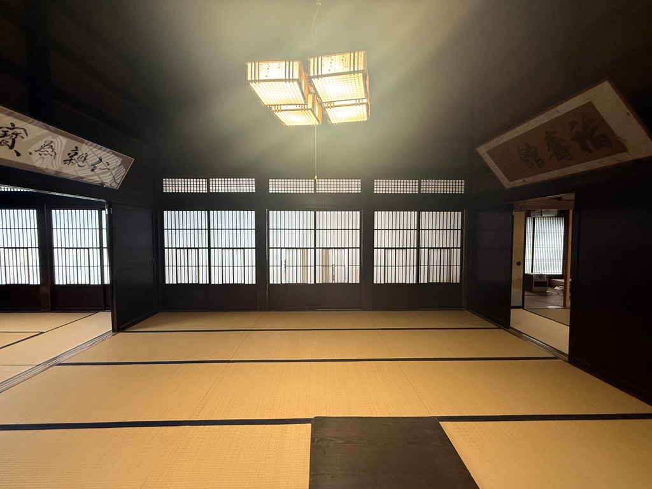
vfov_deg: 85.7
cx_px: 326
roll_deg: +0.3
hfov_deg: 102.1
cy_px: 244
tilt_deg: -0.9
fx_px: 264
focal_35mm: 14
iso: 250
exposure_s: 1/50
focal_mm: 2.22
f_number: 2.2
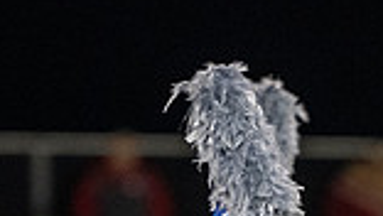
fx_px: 11341
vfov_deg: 1.1
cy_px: 394
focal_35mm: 1116
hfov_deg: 1.9
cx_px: 377
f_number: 2.8
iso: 4000
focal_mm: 200
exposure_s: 1/500
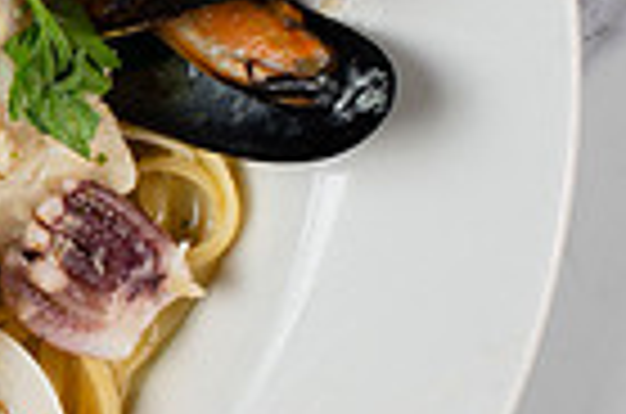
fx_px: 4684
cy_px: 169
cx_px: -331
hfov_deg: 7.5
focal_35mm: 270
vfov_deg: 5.1
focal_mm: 50
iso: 200
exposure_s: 1/200
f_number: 10
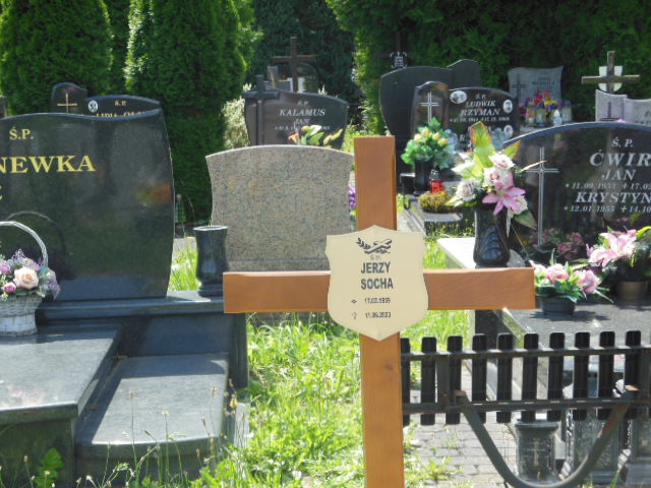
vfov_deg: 17.0
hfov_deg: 22.5
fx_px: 1636
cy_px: 244
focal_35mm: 87
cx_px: 326
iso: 125
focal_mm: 15.5
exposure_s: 1/320
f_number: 4.6
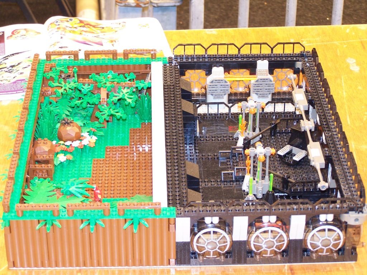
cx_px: 184
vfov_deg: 15.7
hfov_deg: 20.9
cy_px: 138
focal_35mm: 94
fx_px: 997
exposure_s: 1/3
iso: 140
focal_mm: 15.6
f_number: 3.2
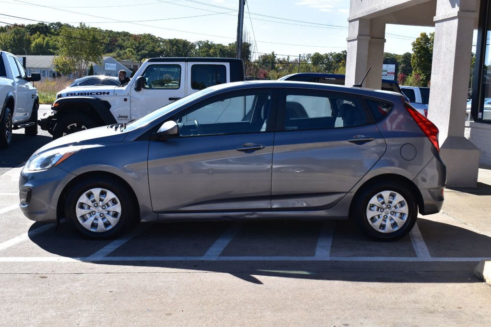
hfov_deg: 41.1
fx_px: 654
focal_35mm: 48
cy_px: 164
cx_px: 246
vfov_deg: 28.1
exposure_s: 1/400
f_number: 11
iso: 400
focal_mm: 32
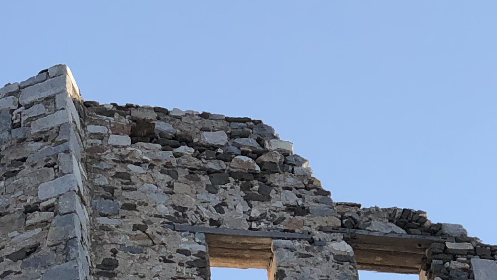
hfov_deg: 9.8
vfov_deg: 5.5
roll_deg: +1.7
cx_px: -64
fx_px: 2874
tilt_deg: +40.7
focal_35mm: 218
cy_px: 446
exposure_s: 1/615
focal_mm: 6
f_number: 2.4
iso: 16
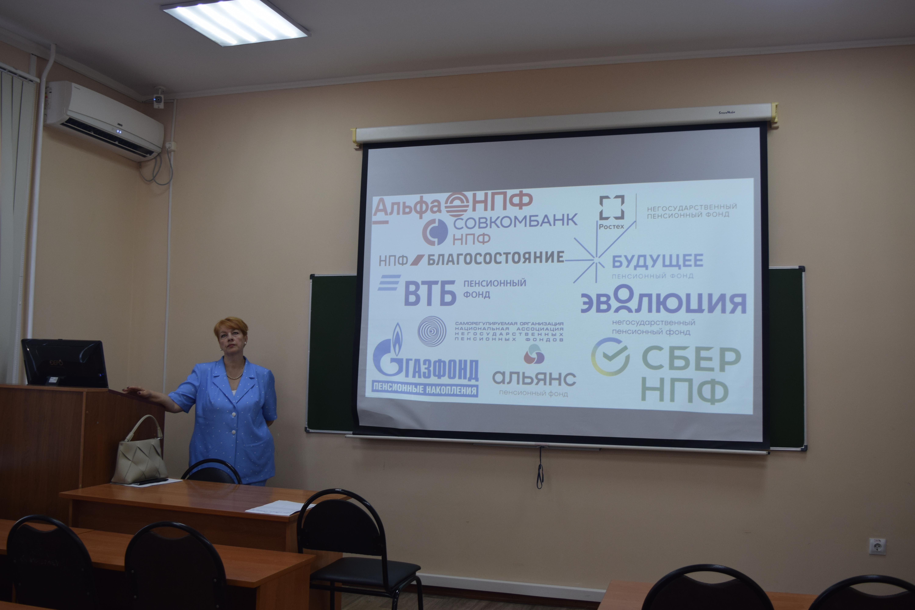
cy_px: 305
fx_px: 839
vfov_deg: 40.0
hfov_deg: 57.2
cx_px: 458
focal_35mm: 33
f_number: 5
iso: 400
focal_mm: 22
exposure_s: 1/100
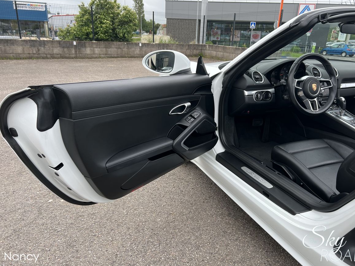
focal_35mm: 27
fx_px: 277
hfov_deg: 65.3
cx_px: 184
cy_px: 134
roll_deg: -2.8
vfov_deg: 51.4
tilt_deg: -19.6
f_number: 1.5
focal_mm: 5.7
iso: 50
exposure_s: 1/769
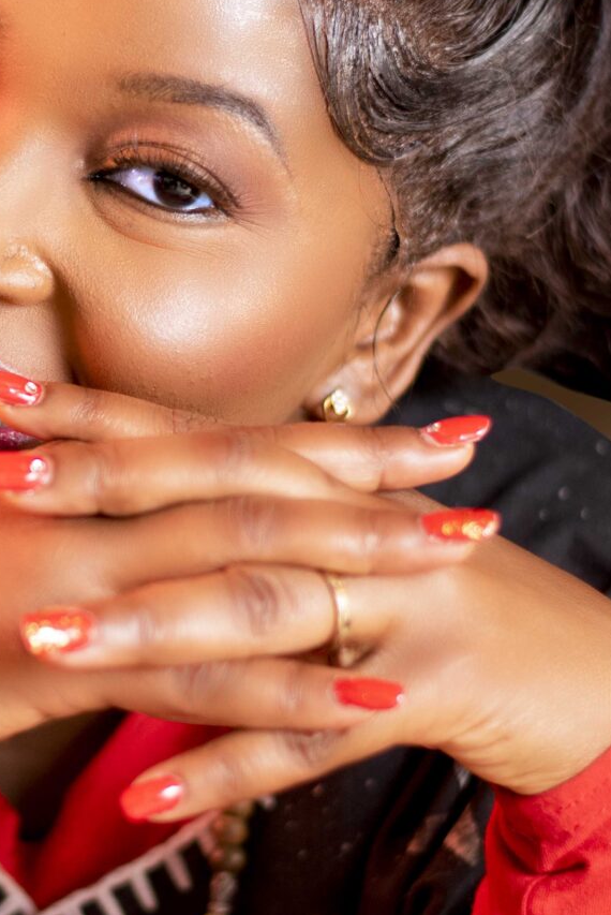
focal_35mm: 150
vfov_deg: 13.7
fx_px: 3812
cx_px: 42
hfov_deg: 9.1
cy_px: 432
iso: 200
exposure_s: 1/250
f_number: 2
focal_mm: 50
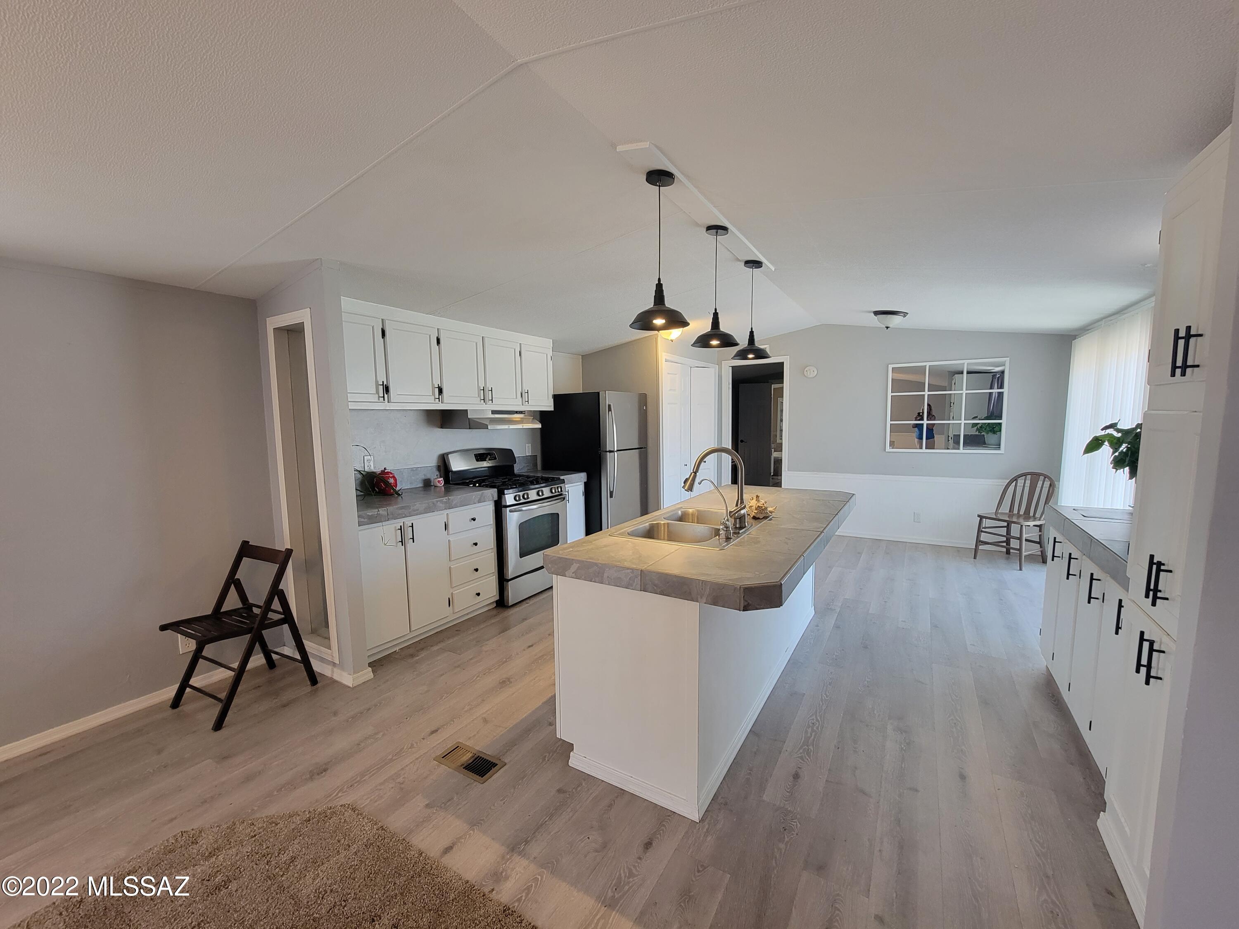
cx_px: 620
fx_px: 465
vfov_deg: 89.9
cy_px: 464
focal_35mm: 13
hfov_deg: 106.2
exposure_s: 1/60
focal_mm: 2.2
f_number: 2.2
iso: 125
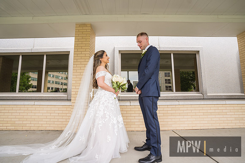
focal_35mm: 18
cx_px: 122
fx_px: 120
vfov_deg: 68.7
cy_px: 82
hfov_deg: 91.4
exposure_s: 1/250
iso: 100
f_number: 2.8
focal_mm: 17
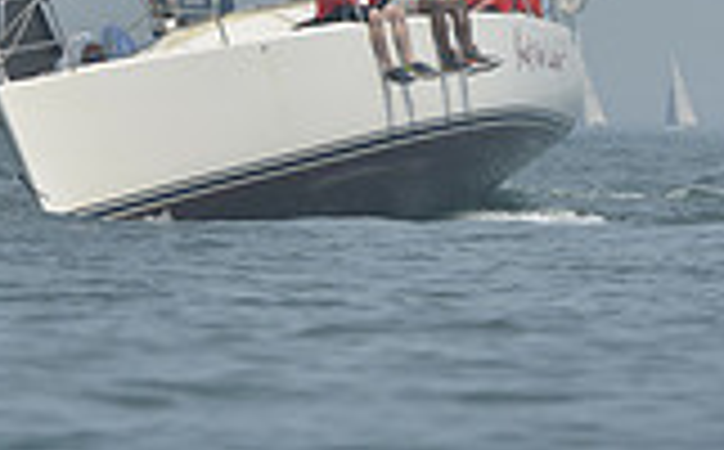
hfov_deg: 2.6
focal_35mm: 809
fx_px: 15935
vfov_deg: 1.6
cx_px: 124
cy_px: -850
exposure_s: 1/1000
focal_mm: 220
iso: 280
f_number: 9
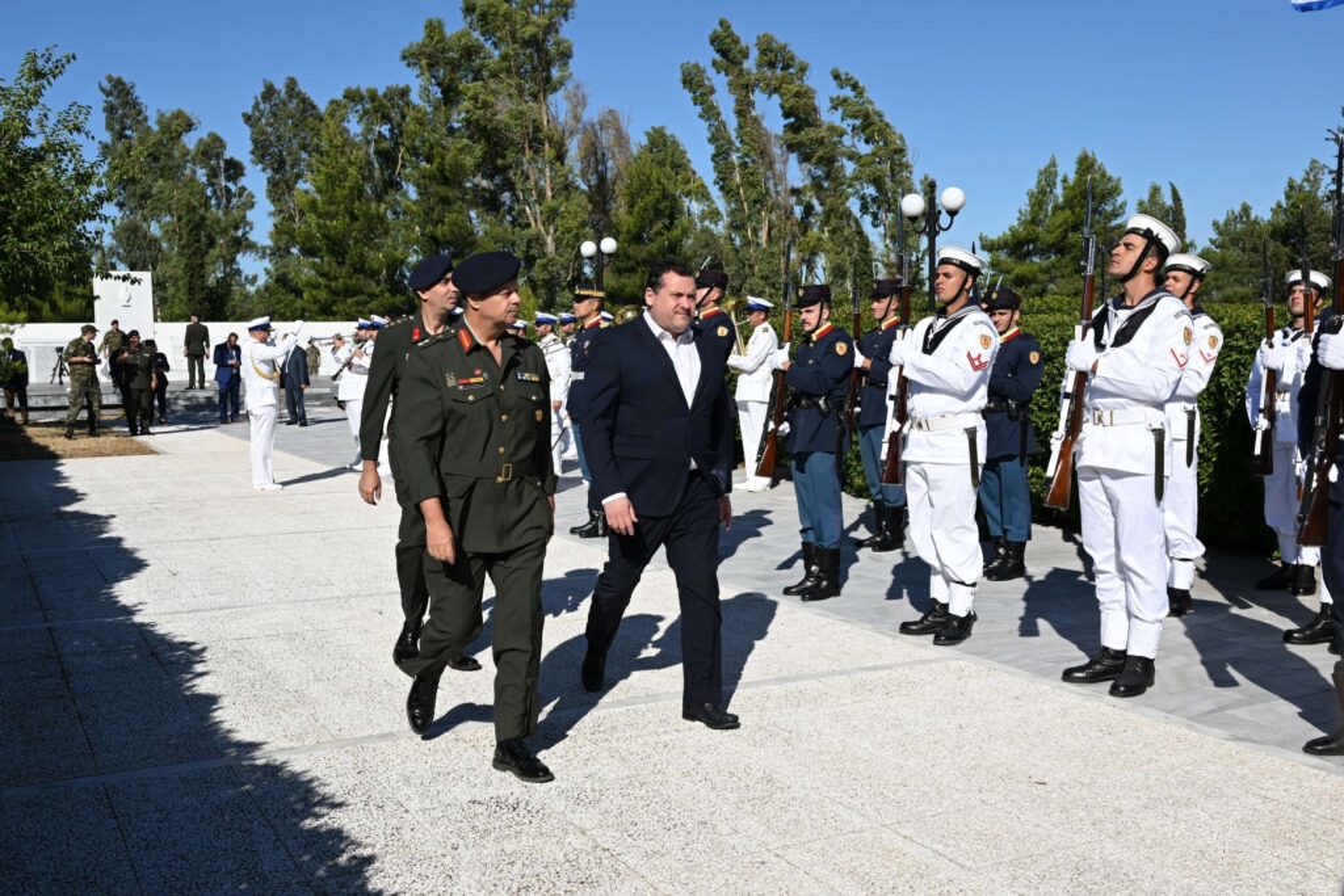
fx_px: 1344
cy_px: 448
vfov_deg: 36.9
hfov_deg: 53.1
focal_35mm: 36
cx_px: 672
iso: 200
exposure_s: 1/1250
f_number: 7.1
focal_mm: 24
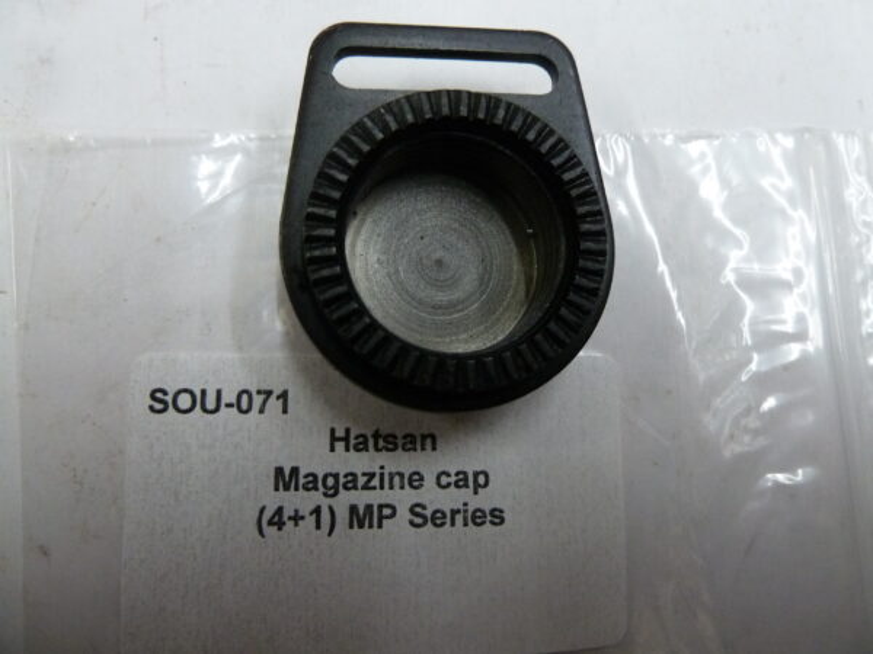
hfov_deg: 69.4
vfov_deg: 54.9
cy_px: 327
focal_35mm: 25
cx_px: 436
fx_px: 630
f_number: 3.3
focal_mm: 4.1
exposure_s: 1/30
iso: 400
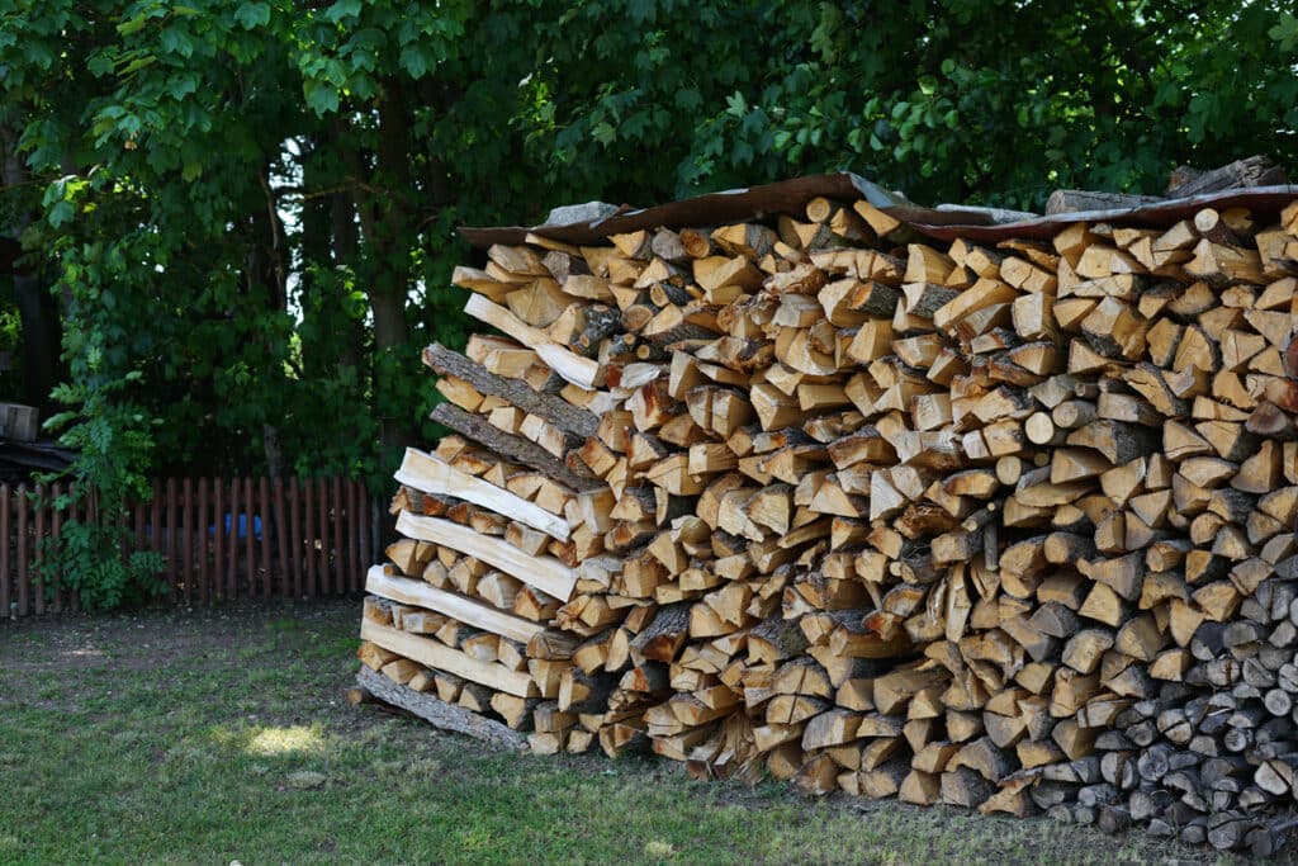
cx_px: 649
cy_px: 433
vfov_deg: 27.0
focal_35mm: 50
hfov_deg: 39.6
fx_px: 1803
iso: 100
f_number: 4.5
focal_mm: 50
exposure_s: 1/100
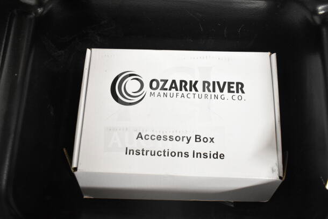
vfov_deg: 43.6
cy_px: 110
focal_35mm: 30
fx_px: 273
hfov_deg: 61.9
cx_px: 164
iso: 2200
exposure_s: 1/30
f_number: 3.5
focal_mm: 20
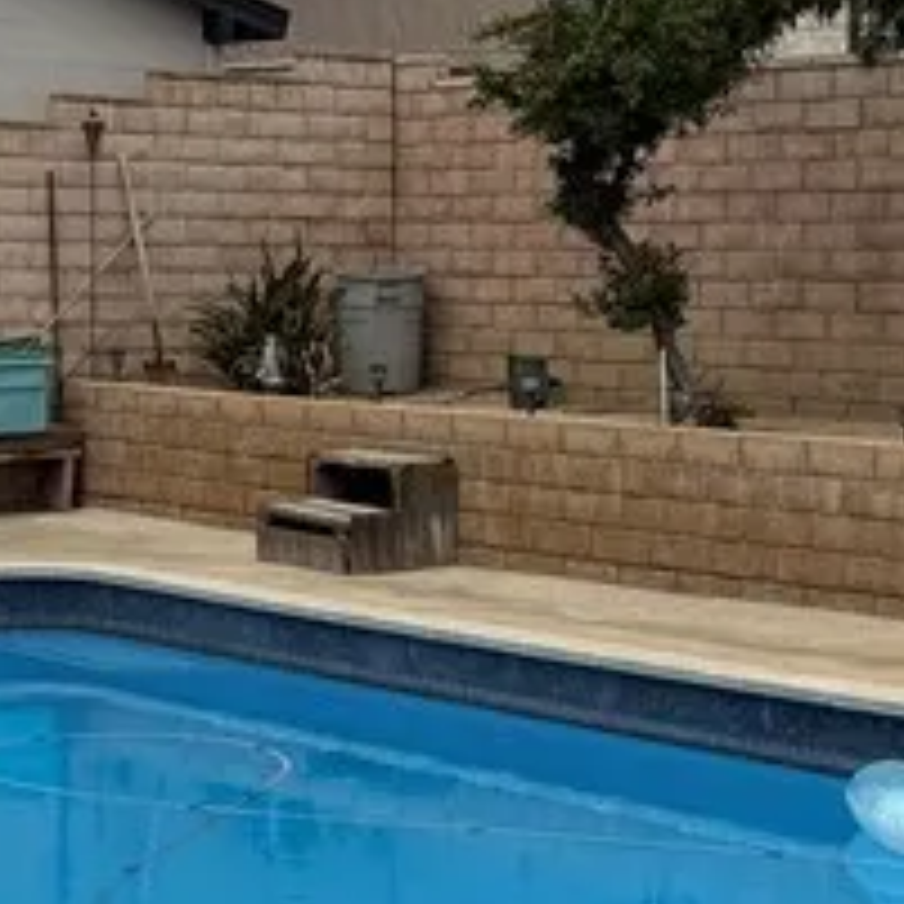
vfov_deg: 15.9
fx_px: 3191
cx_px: 531
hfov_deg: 16.1
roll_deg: -0.7
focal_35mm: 108
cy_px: 819
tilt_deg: -10.1
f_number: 1.78
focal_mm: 6.76
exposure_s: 1/6711
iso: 80
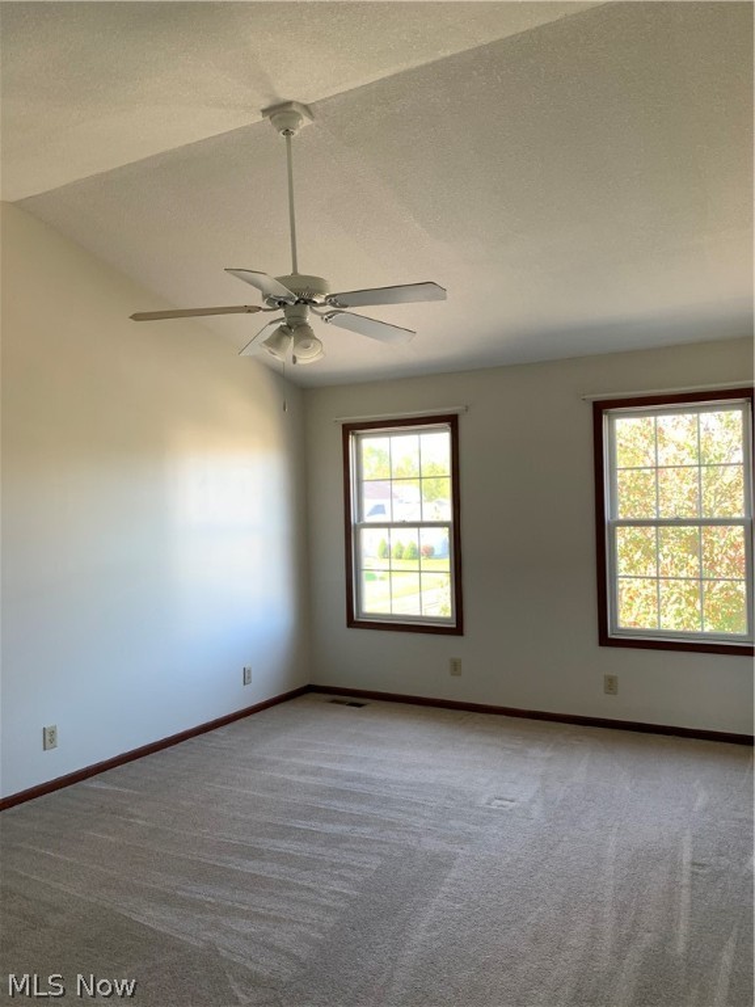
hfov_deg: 53.1
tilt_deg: +0.7
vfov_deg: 67.3
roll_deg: +1.2
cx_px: 378
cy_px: 504
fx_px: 756
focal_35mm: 26
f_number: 1.8
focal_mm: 4.25
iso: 100
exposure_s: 1/77
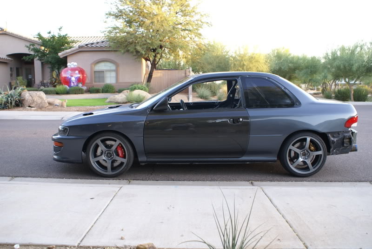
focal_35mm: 33
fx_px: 341
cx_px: 186
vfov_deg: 40.1
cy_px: 124
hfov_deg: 57.2
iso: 200
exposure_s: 1/40
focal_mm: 22
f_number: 4
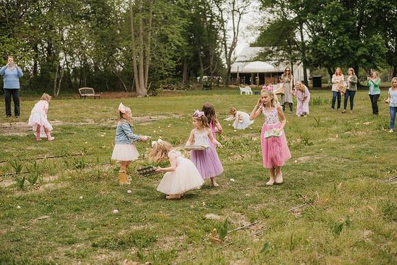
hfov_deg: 39.6
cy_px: 132
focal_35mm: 50
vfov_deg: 27.0
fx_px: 551
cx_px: 198
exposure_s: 1/200
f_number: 2.8
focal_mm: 50
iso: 100
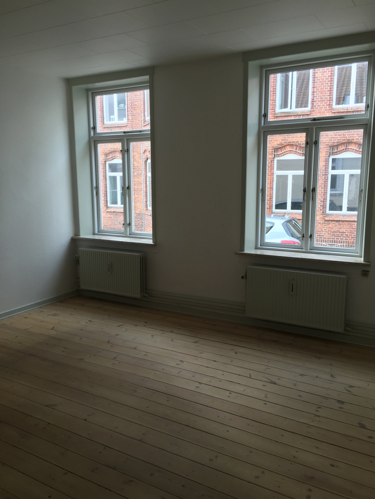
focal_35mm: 29
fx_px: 419
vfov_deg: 61.7
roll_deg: -0.7
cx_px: 188
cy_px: 250
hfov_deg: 48.2
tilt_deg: -11.8
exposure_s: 1/50
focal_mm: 4.15
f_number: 2.2
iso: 32
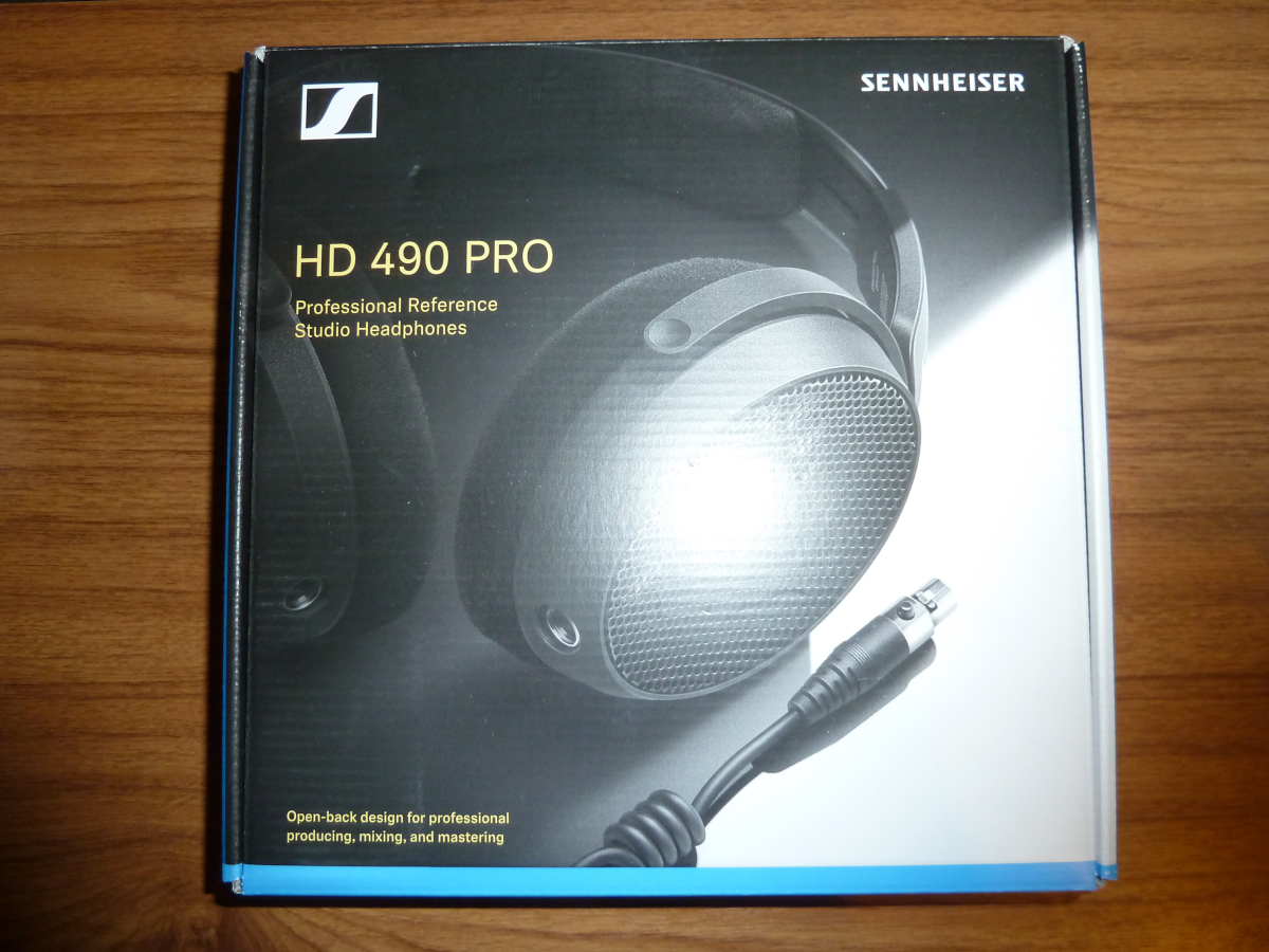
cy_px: 476
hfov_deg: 69.4
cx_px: 634
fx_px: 916
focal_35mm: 25
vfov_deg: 54.9
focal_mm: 4.1
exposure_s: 1/8
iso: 160
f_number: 3.3
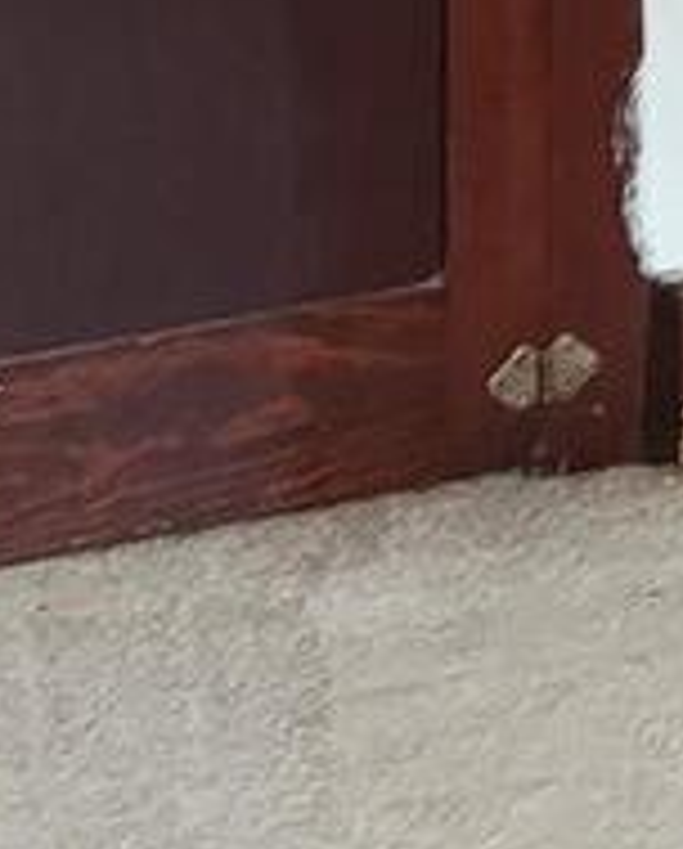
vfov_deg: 9.0
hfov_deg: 8.1
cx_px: 804
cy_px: -1330
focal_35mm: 190
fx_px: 4785
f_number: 1.8
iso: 320
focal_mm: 5.23
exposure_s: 1/33
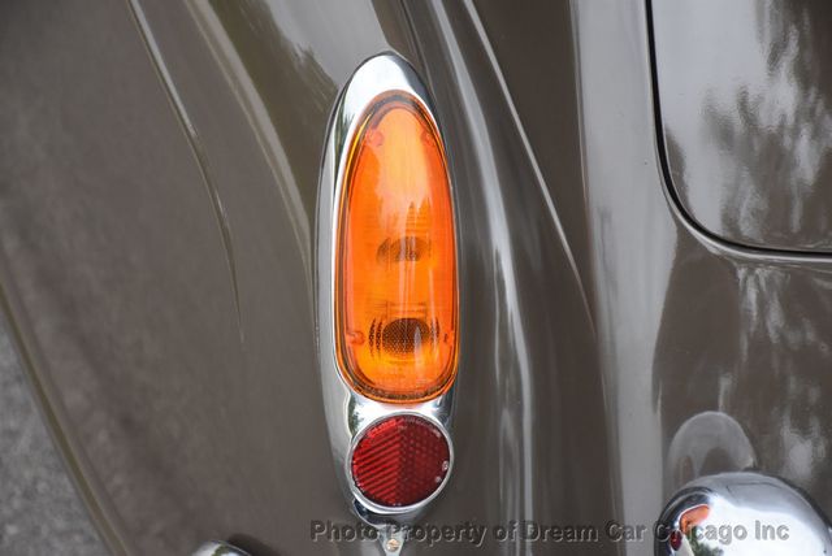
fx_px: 3296
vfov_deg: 9.6
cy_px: 278
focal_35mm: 142
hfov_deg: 14.4
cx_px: 416
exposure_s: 1/640
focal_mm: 95
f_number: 6.3
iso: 800
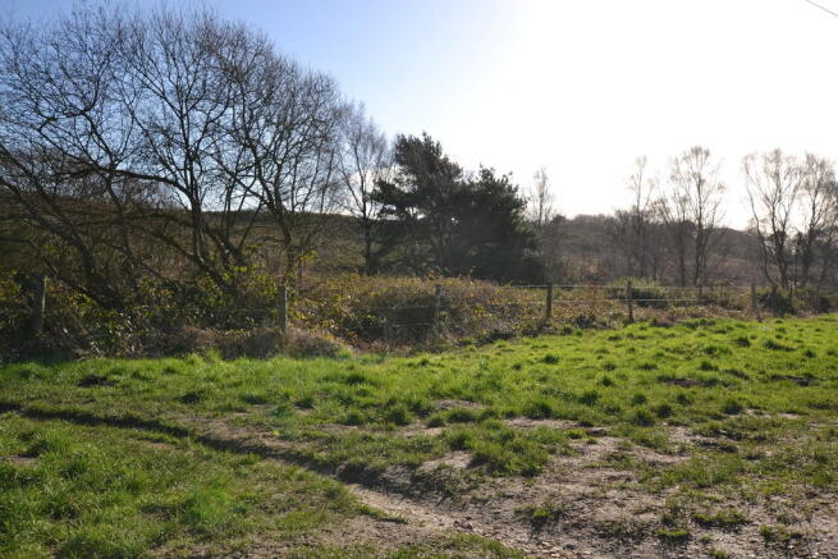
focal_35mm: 30
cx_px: 419
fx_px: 698
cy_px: 280
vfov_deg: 43.6
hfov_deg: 61.9
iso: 100
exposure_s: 1/200
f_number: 9
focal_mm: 20
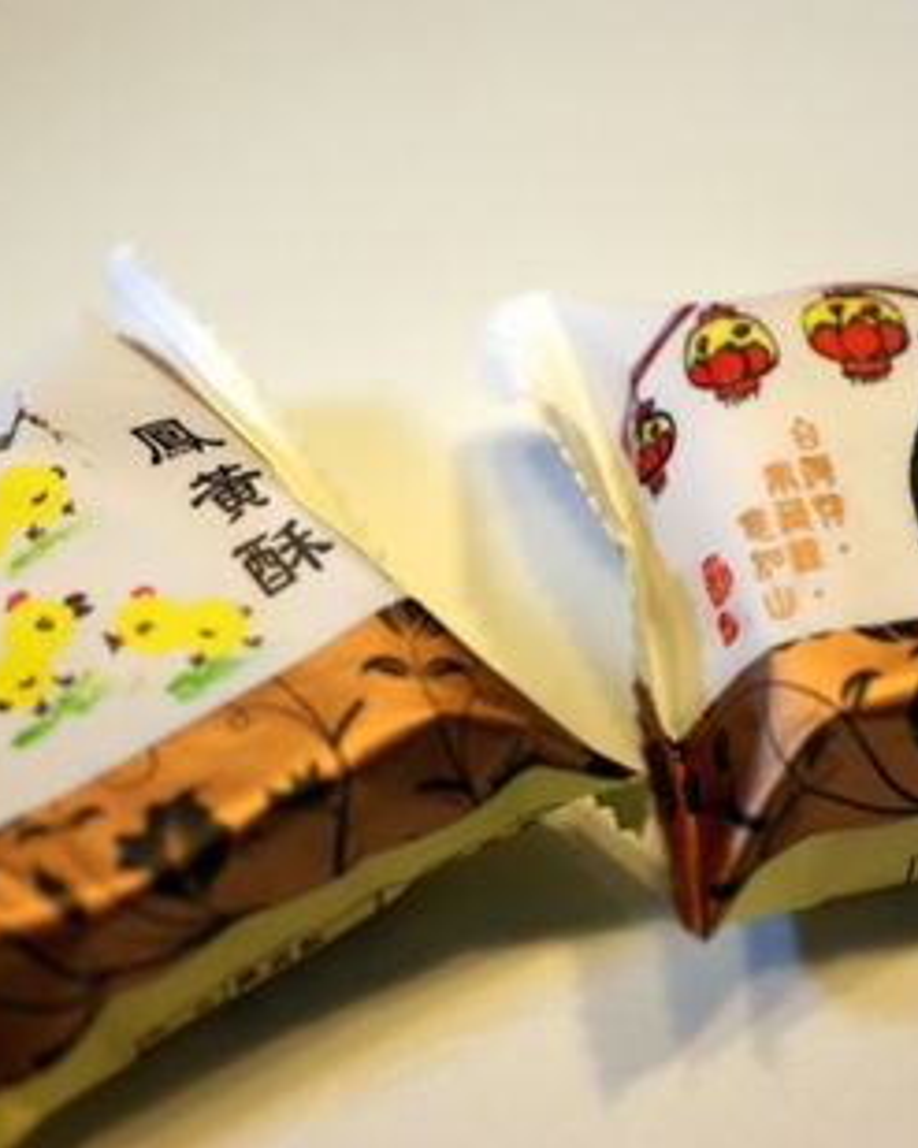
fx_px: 3636
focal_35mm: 107
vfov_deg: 18.0
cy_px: 574
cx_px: 528
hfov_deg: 14.4
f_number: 2.8
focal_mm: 50
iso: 250
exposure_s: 1/80
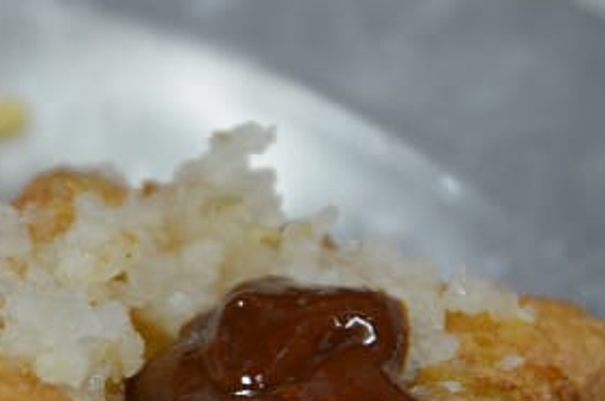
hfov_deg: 2.8
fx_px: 12465
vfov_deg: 1.8
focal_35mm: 743
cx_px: 14
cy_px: 433
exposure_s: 1/50
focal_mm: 220
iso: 2000
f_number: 6.3
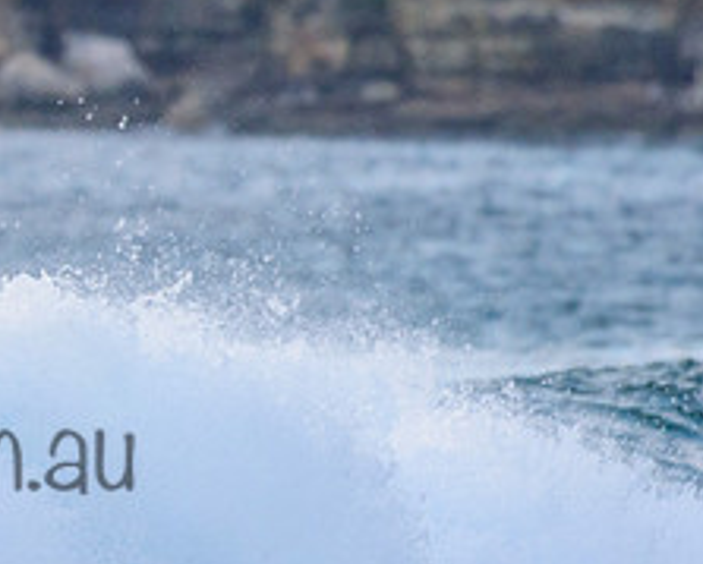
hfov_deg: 1.7
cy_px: 341
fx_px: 24313
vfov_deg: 1.3
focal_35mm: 1167
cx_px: -405
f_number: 5.6
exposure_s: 1/2000
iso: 1000
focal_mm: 390
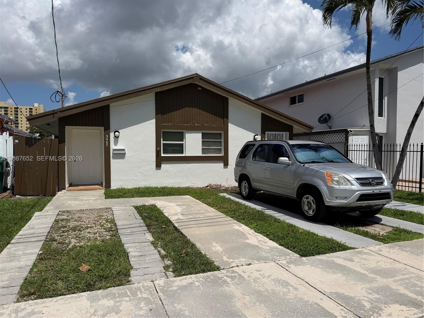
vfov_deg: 56.8
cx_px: 212
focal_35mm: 24
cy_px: 159
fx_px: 294
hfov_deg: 71.6
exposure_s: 1/14286
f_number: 1.78
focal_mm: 6.76
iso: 100
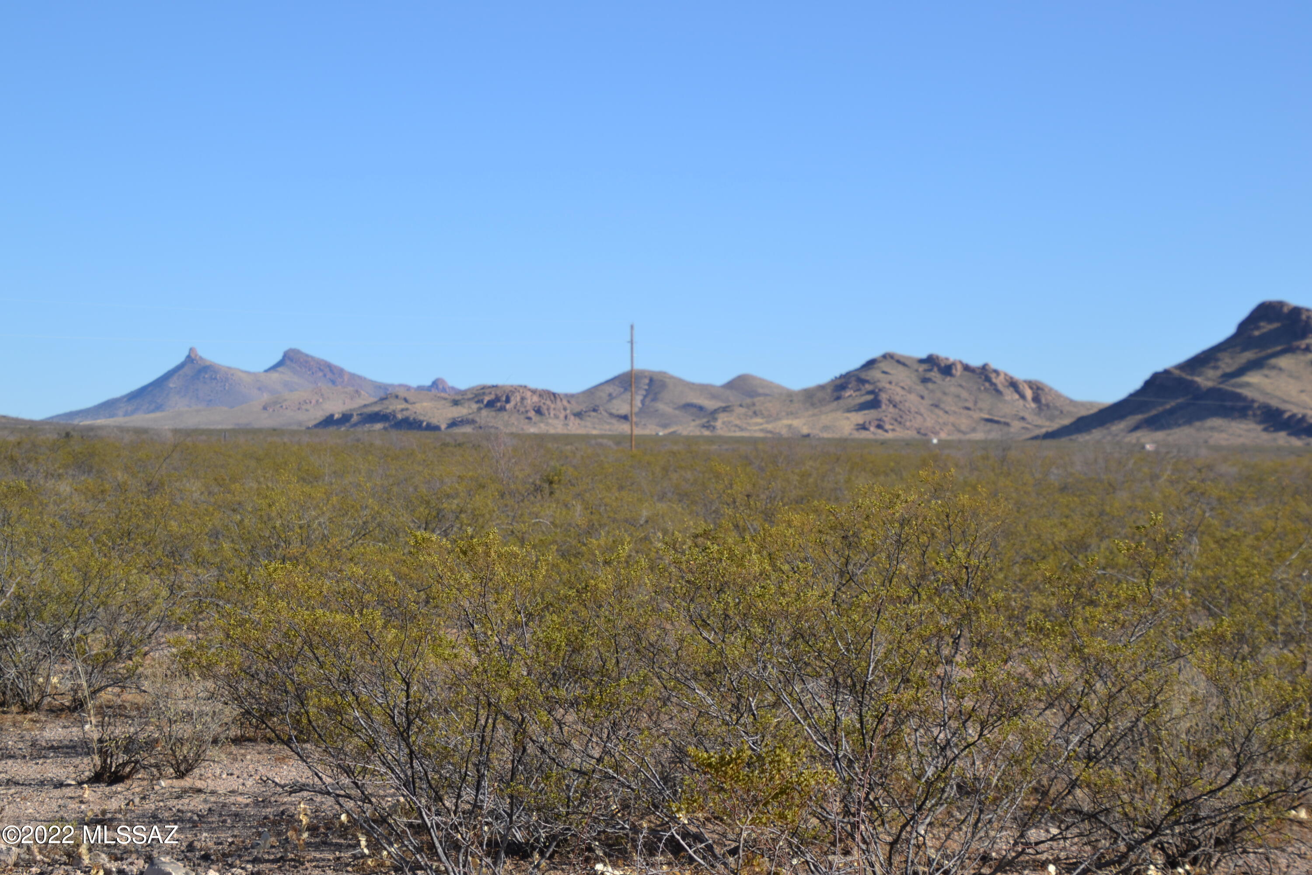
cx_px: 656
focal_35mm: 82
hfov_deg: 24.6
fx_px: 3006
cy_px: 438
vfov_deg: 16.6
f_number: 8
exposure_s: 1/250
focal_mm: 55
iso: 100
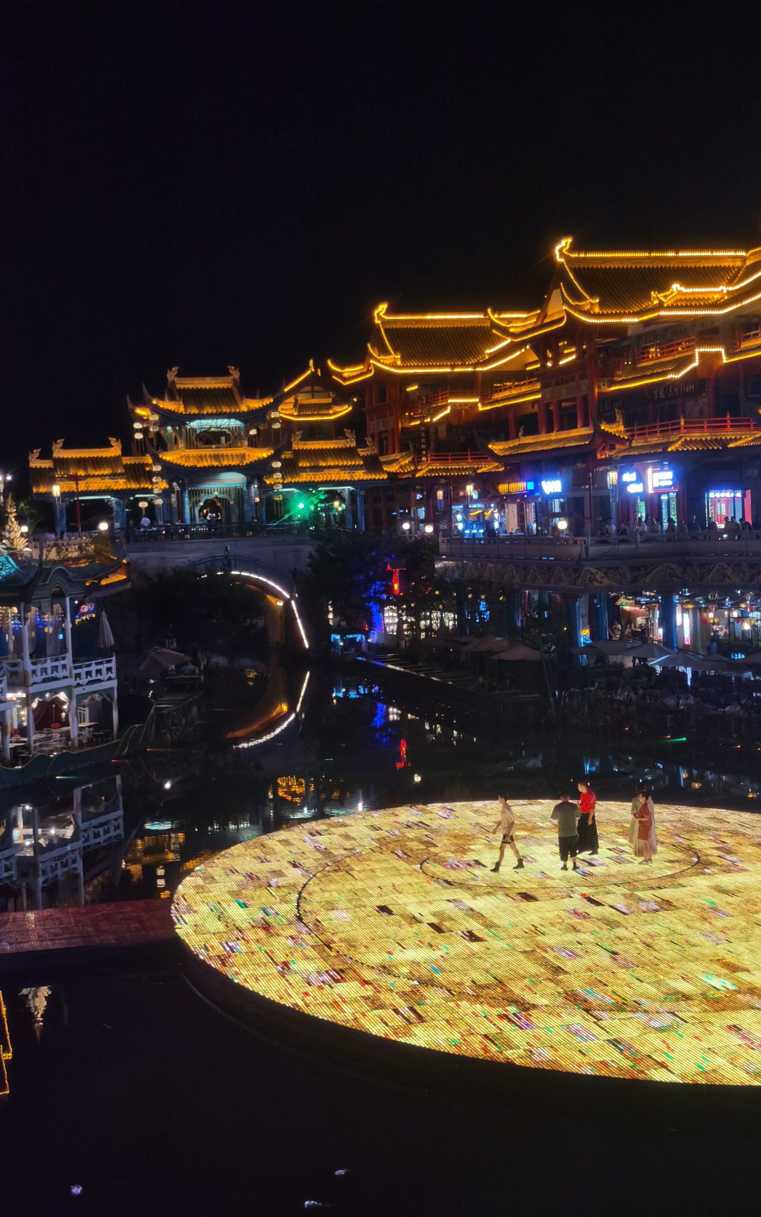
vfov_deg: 34.0
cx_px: 396
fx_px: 1991
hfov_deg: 21.6
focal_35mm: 60
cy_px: 614
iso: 100
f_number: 1.6
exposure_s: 1/100
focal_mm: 5.56
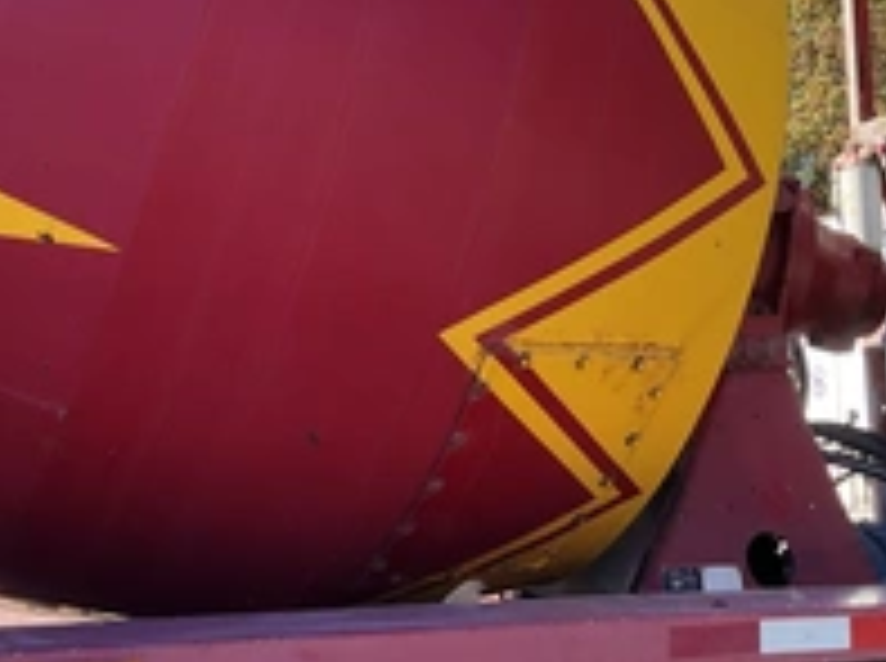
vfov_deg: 24.3
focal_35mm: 59
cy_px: 126
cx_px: 571
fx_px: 1507
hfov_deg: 32.6
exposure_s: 1/461
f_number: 1.8
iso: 25
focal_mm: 3
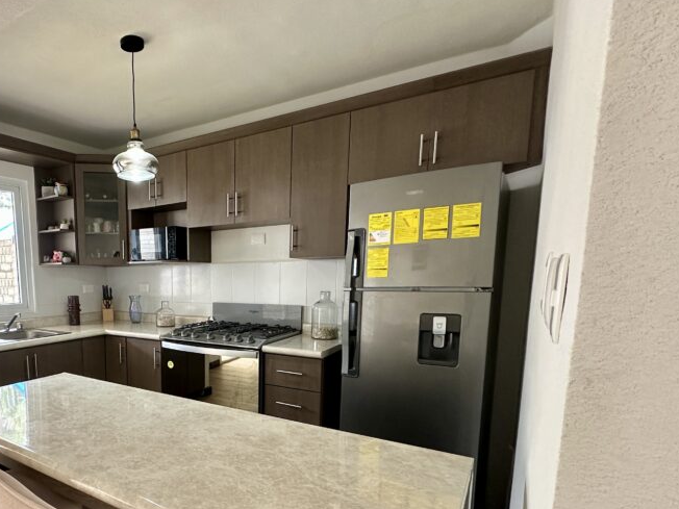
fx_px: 432
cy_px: 336
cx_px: 185
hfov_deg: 72.1
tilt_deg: -8.6
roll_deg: +1.3
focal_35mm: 22
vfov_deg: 59.8
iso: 250
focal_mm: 2.22
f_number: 2.2
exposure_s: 1/60
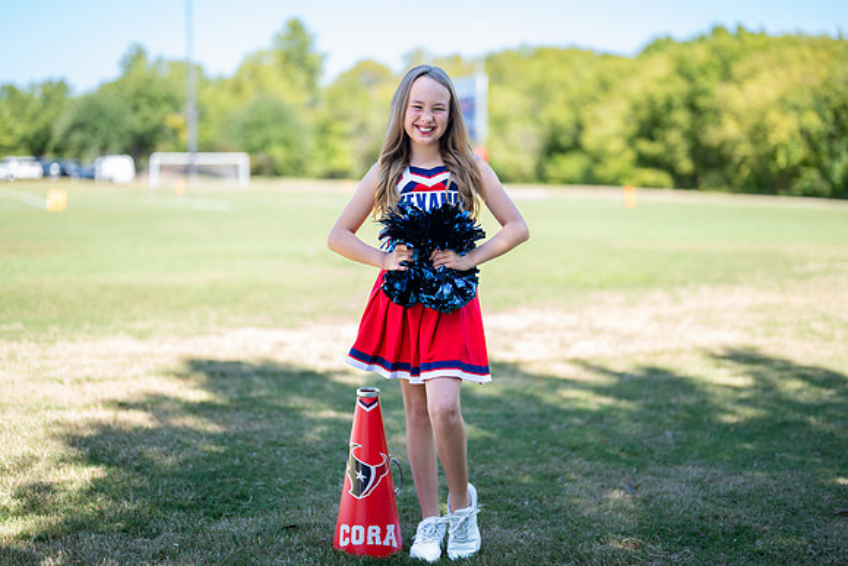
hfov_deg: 35.9
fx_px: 1309
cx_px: 430
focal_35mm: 56
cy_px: 286
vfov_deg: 24.4
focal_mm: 50
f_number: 1.2
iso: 100
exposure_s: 1/1250
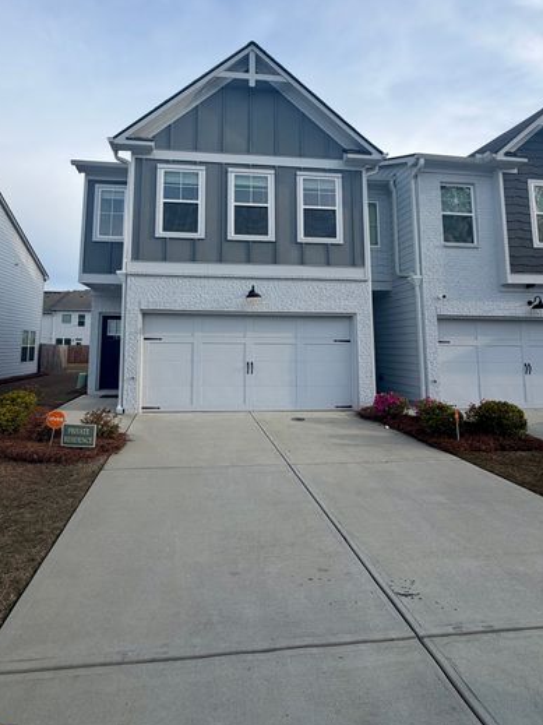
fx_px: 377
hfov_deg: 71.1
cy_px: 305
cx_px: 228
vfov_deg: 87.1
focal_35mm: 18
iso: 32
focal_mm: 2.22
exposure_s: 1/770
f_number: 2.2
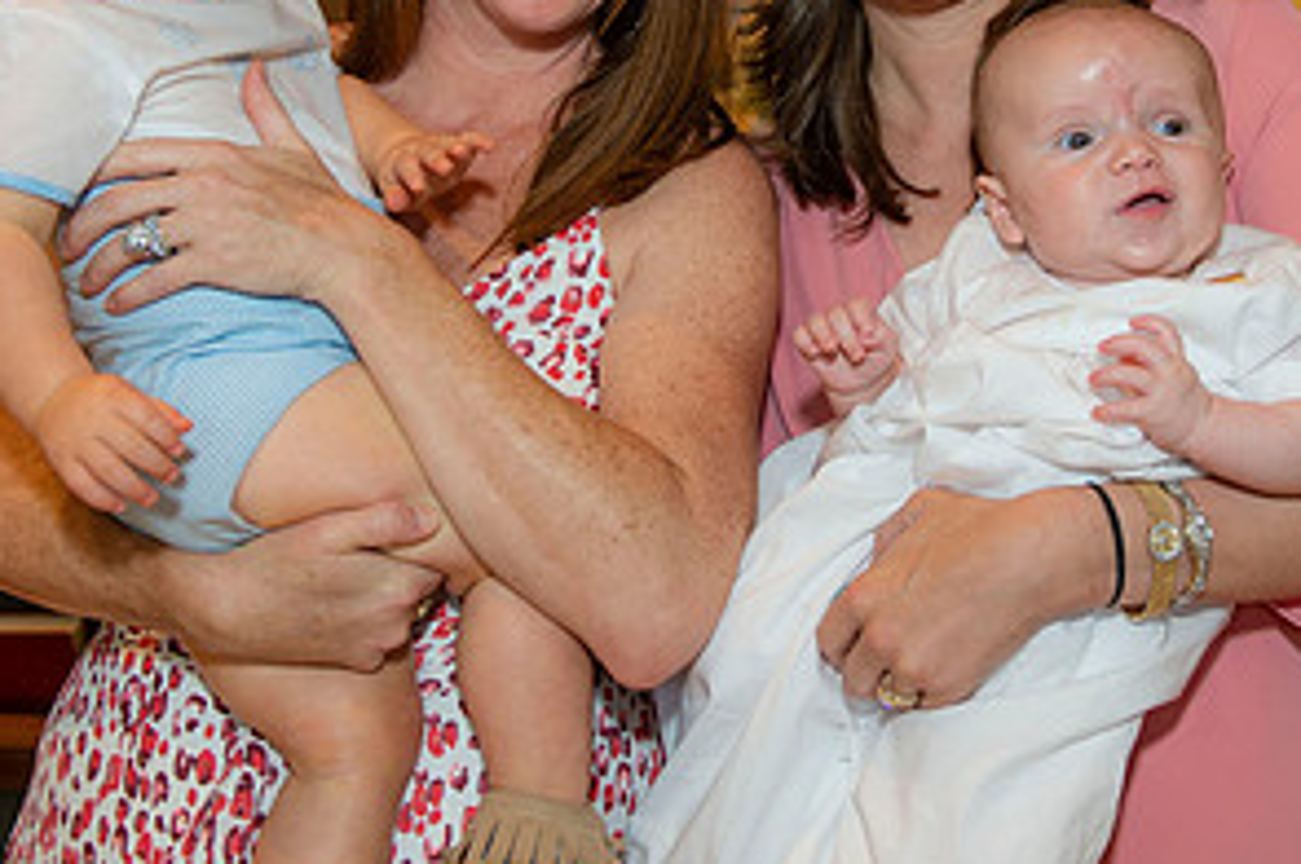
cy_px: 154
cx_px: 873
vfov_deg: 21.2
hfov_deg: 31.7
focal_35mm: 63
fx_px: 2274
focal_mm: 32
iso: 1000
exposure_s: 1/100
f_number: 4
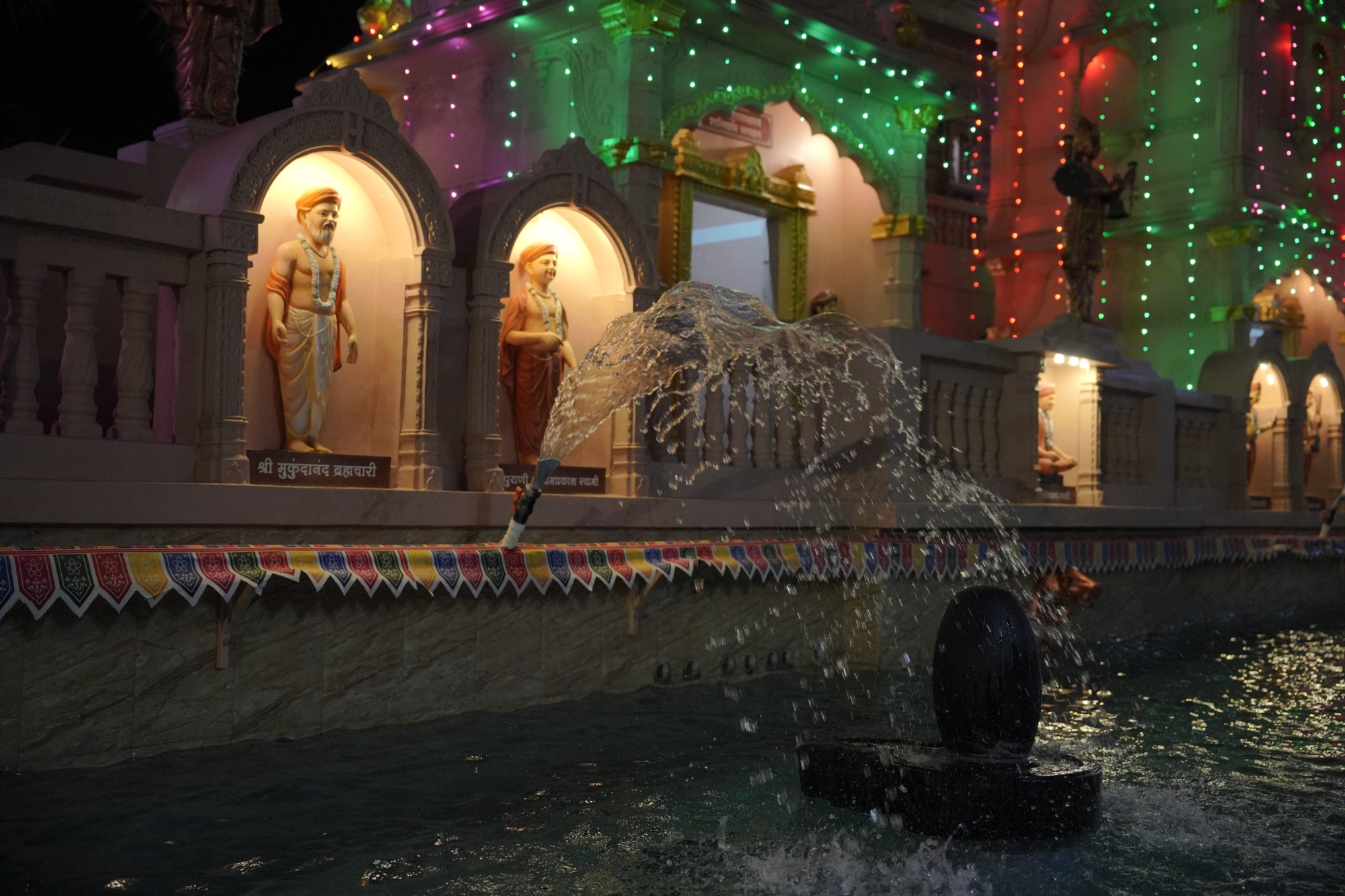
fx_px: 1345
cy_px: 448
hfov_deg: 53.1
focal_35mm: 36
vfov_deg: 36.9
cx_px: 672
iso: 4000
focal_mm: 36
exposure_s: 1/250
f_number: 2.8
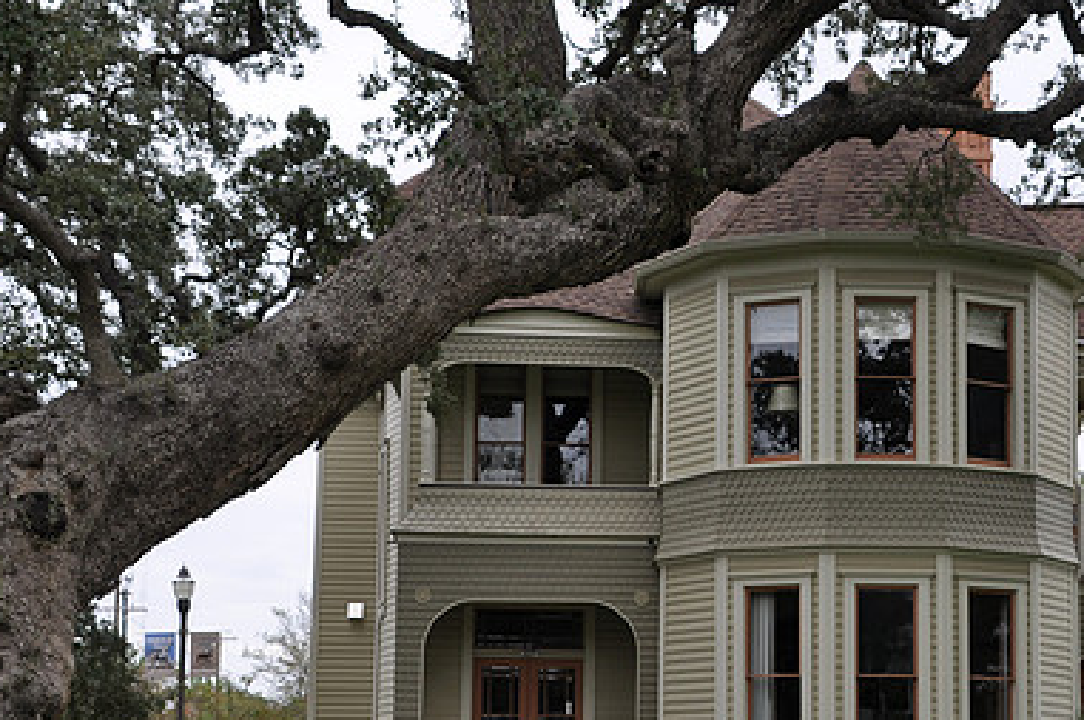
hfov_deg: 27.5
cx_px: 760
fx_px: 2195
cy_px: 488
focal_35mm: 73
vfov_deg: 18.6
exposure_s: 1/80
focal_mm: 32
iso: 200
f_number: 9
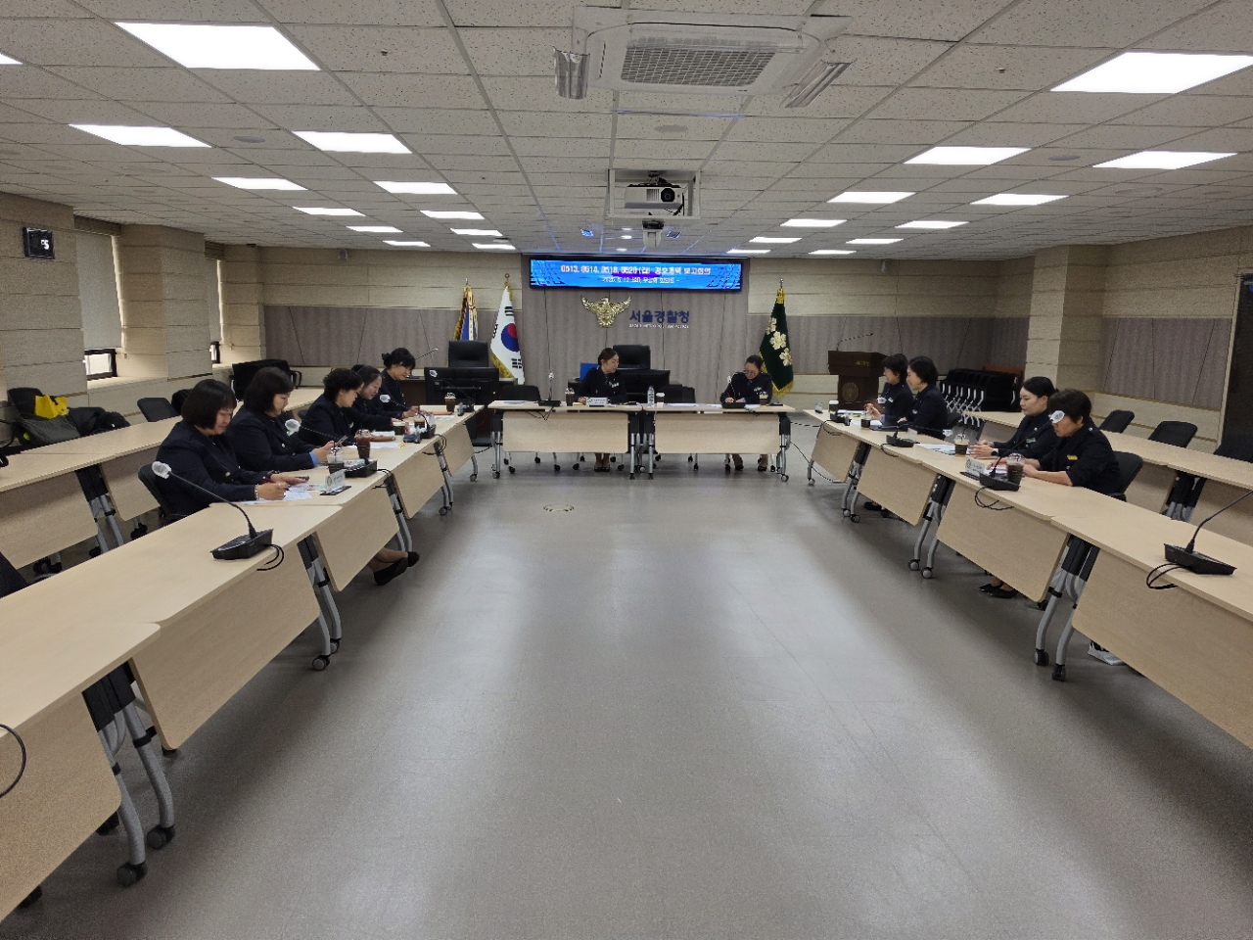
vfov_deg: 58.9
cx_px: 626
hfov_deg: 73.9
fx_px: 833
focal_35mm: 23
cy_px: 470
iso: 16
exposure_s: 1/120
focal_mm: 6.5
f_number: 1.4
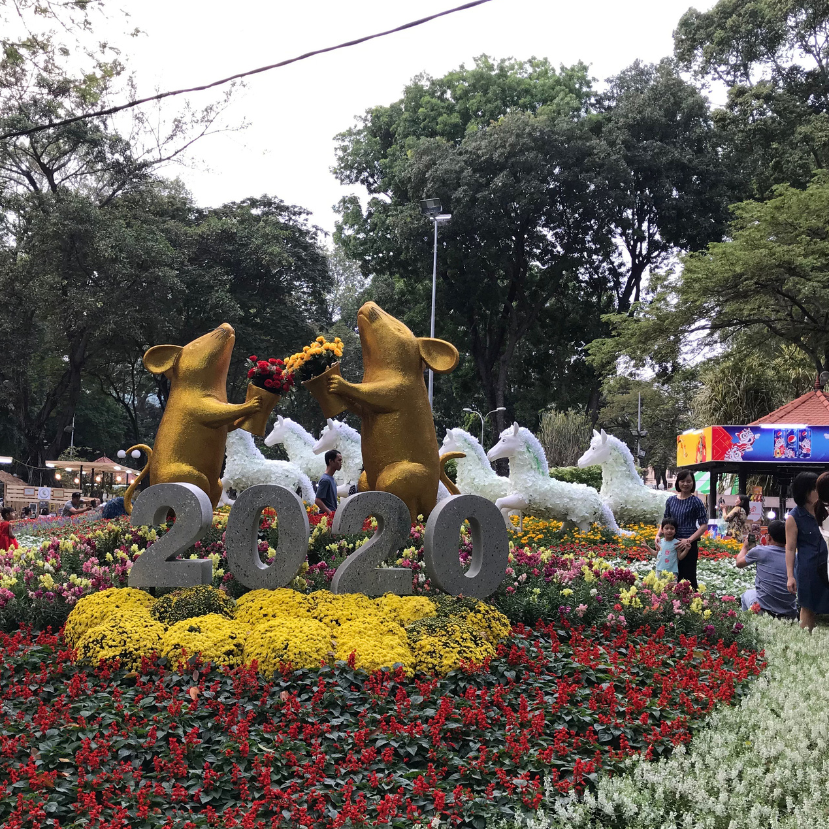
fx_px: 1057
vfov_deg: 42.8
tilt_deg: +4.3
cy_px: 440
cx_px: 337
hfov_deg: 42.7
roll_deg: -1.9
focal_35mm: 39
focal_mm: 3.99
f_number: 1.8
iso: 25
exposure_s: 1/100
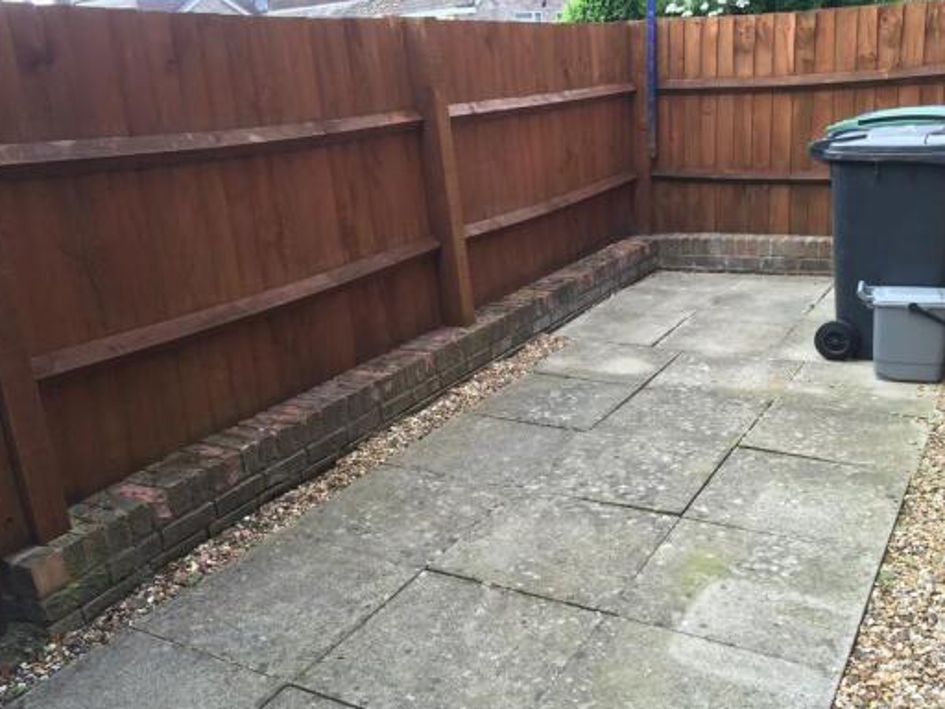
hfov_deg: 55.3
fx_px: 901
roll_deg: +5.0
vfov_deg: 42.9
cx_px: 481
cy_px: 357
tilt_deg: -19.9
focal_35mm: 33
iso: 32
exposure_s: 1/120
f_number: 2.2
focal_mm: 4.15
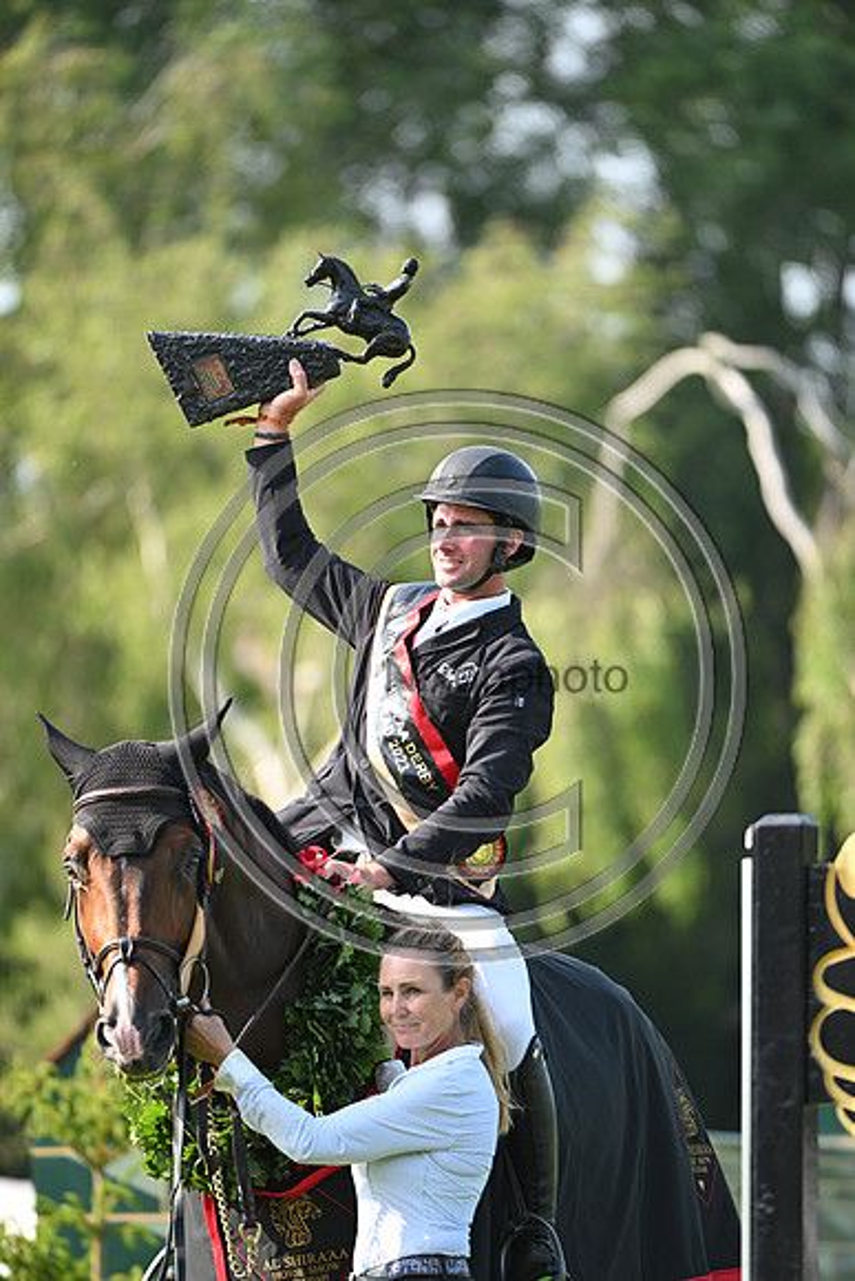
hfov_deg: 3.9
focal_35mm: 350
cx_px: 428
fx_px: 12460
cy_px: 640
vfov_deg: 5.9
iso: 900
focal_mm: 350
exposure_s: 1/1250
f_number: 4.5
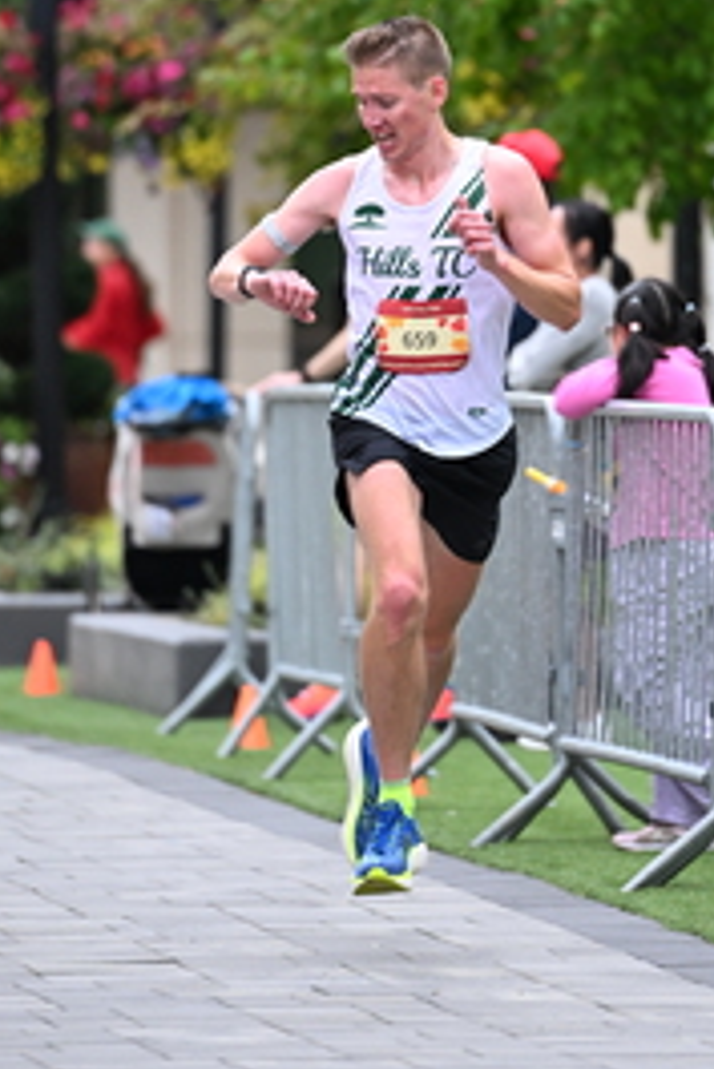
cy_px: 218
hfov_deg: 3.3
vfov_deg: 5.0
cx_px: 555
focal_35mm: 415
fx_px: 12329
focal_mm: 200
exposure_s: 1/800
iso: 1600
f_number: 2.8
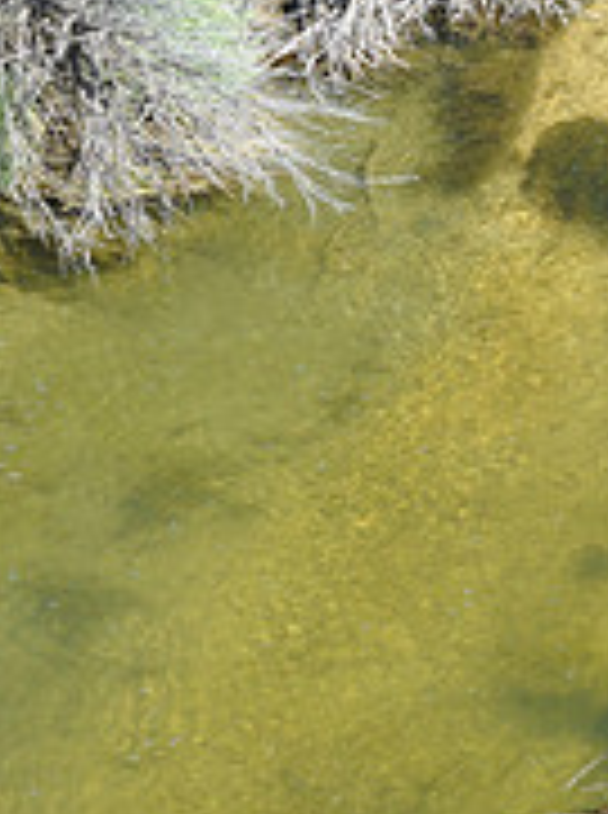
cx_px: 725
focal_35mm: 148
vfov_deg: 13.3
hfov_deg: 9.8
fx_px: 3478
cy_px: 79
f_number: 5.6
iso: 400
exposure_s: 1/125
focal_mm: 32
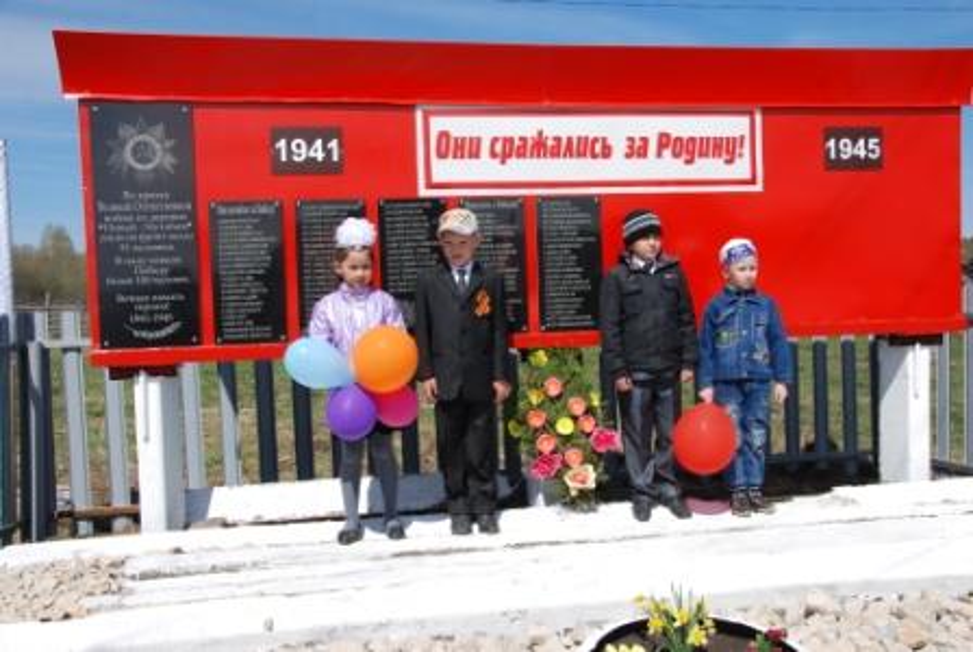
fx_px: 974
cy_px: 326
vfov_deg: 37.0
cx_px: 486
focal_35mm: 36
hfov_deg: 53.1
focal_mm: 24
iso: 100
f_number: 8
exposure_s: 1/250
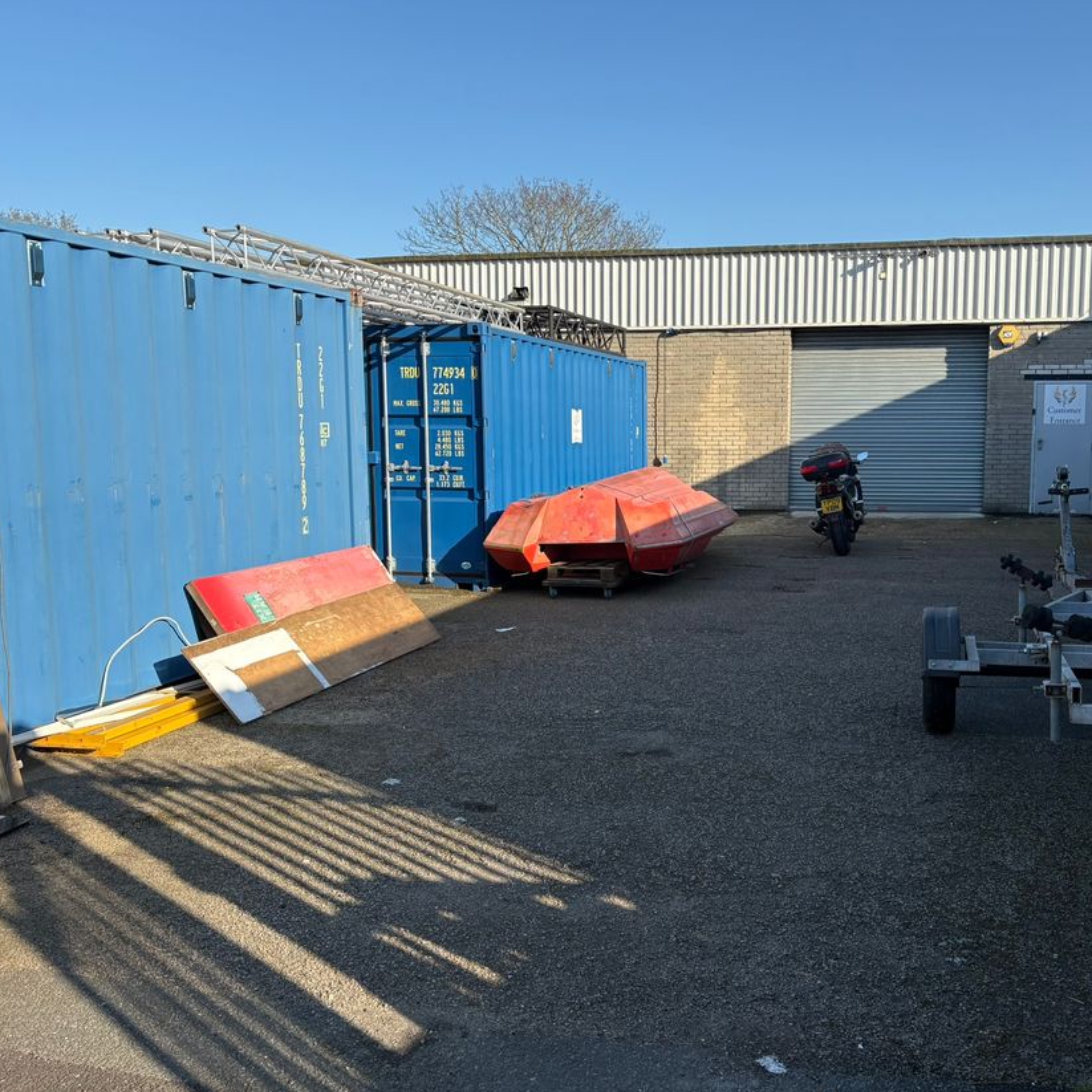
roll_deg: +0.0
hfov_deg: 52.0
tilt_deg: -5.6
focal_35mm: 31
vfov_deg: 52.5
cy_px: 549
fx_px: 1106
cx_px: 683
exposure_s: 1/2012
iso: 50
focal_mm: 5.96
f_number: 1.6
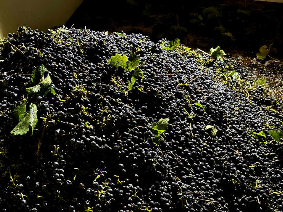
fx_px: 392
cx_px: 142
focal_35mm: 48
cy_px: 106
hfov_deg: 39.7
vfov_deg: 30.3
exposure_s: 1/9
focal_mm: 6.8
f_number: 1.8
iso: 640
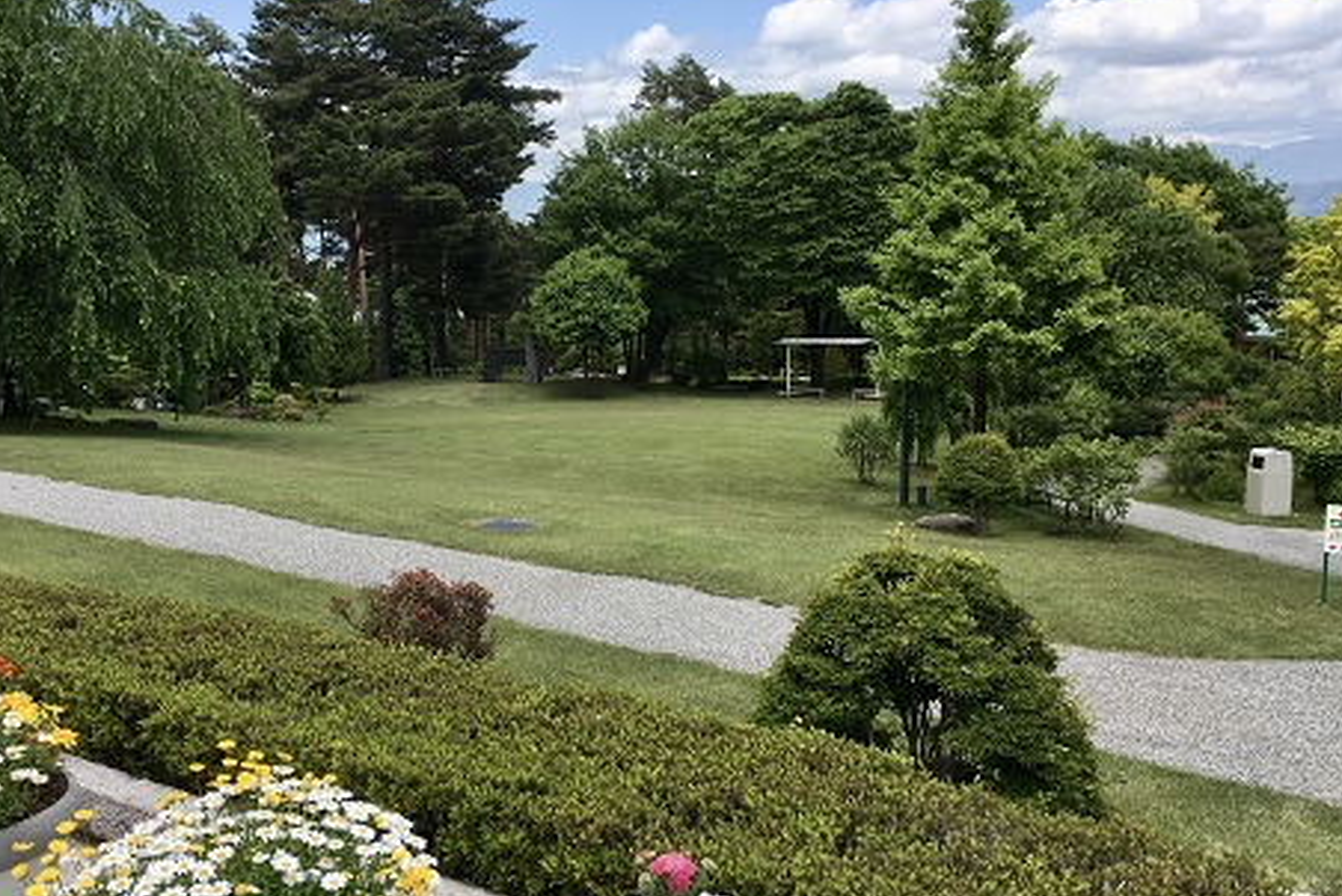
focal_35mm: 36
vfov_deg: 36.9
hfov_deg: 52.8
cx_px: 552
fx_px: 1343
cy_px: 438
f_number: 2.2
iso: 25
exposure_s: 1/1166
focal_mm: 4.15
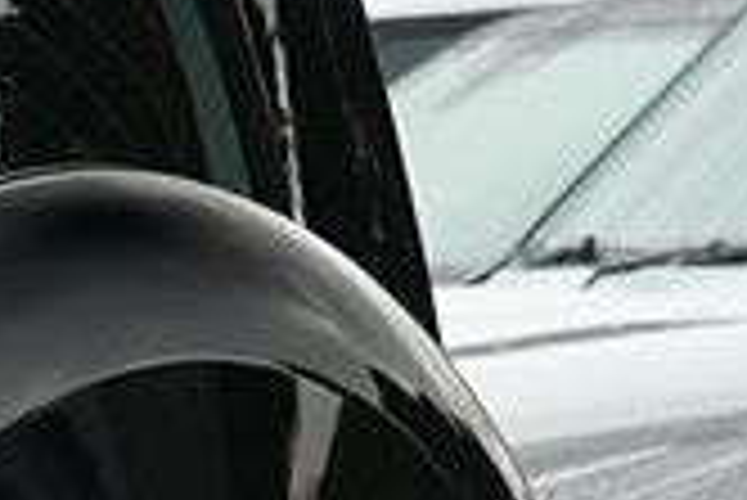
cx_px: -1710
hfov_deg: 5.9
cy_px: 1225
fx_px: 6604
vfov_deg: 4.2
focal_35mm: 318
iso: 1000
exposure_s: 1/500
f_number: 5.6
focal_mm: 44
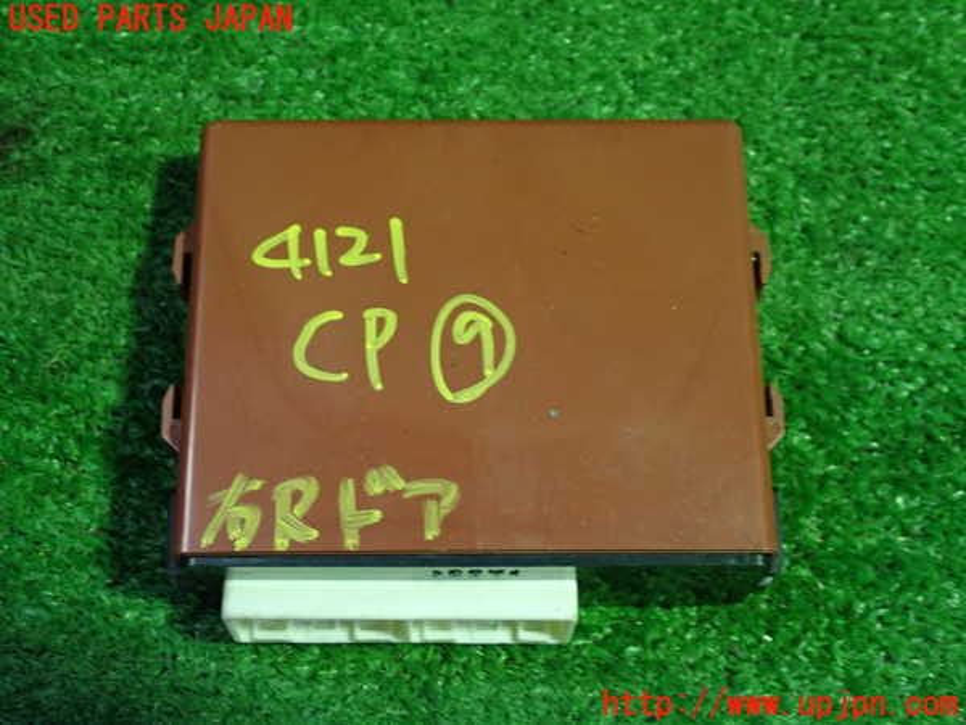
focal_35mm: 54
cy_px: 362
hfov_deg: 35.5
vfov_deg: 27.0
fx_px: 1507
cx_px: 483
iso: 640
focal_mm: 9.65
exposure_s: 1/50
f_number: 3.3
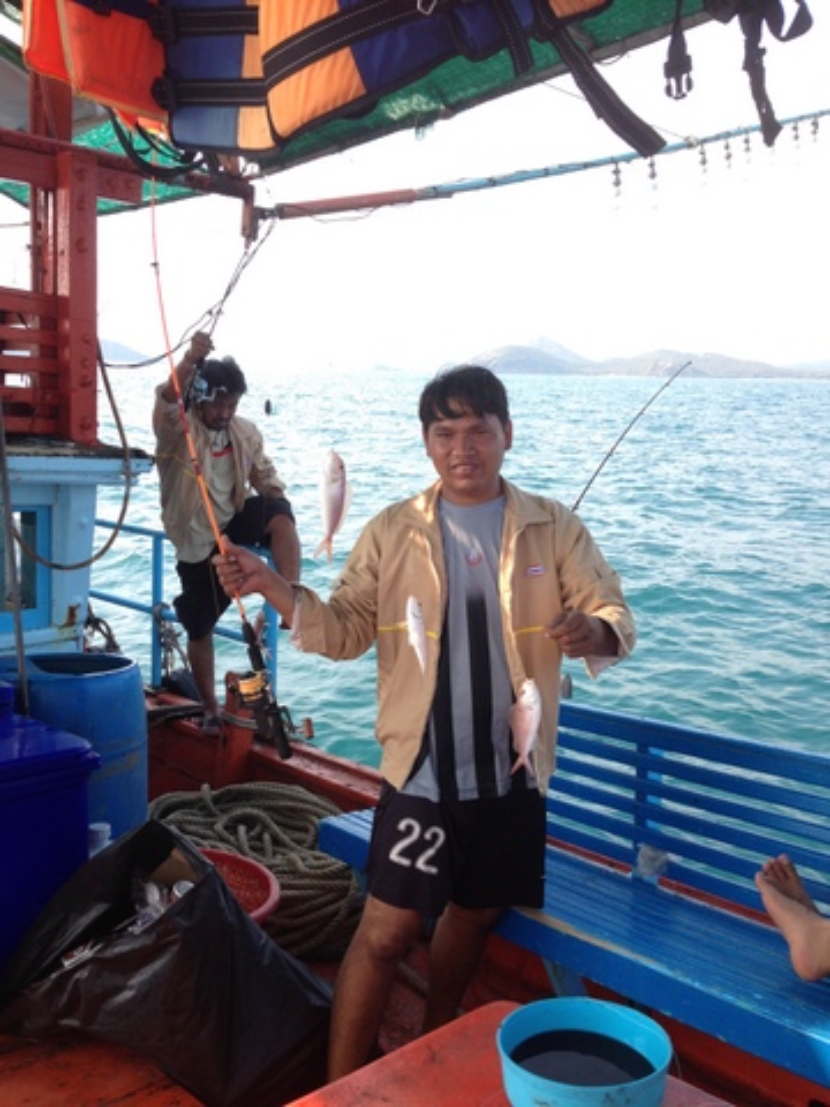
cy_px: 554
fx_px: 1055
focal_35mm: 33
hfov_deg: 42.9
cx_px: 415
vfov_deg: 55.4
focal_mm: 4.12
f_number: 2.4
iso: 50
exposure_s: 1/357
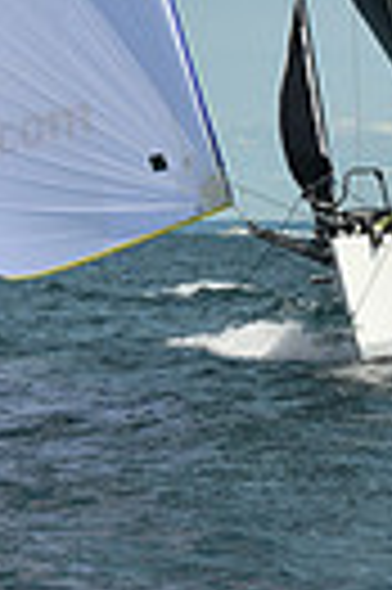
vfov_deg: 5.1
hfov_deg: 3.4
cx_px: 327
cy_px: -572
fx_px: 6517
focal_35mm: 398
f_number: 11
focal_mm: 90
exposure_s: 1/1000
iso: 320
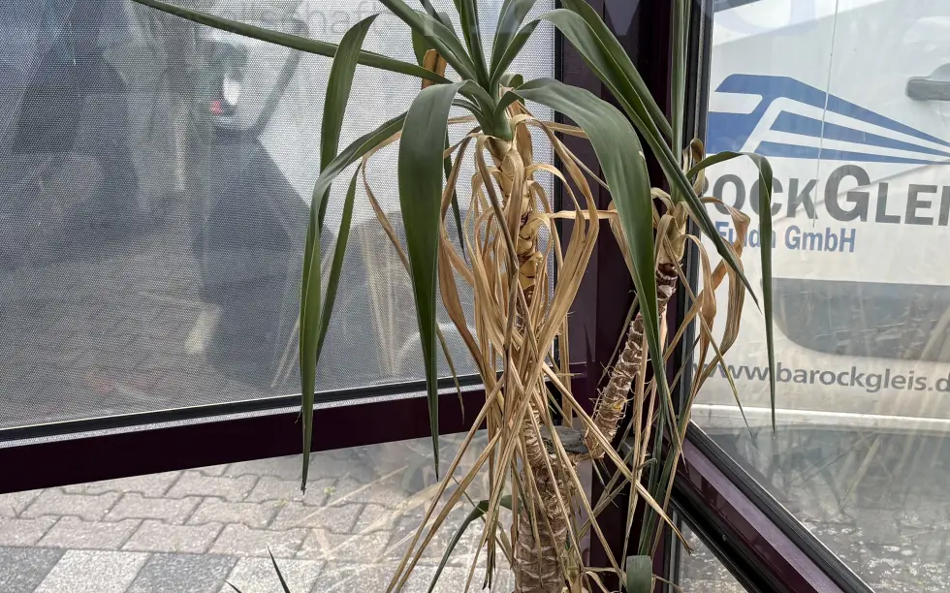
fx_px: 1398
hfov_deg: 36.8
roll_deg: -3.4
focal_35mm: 54
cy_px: 450
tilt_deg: -26.3
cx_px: 689
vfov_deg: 23.7
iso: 50
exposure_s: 1/121
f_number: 1.6
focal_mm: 5.96
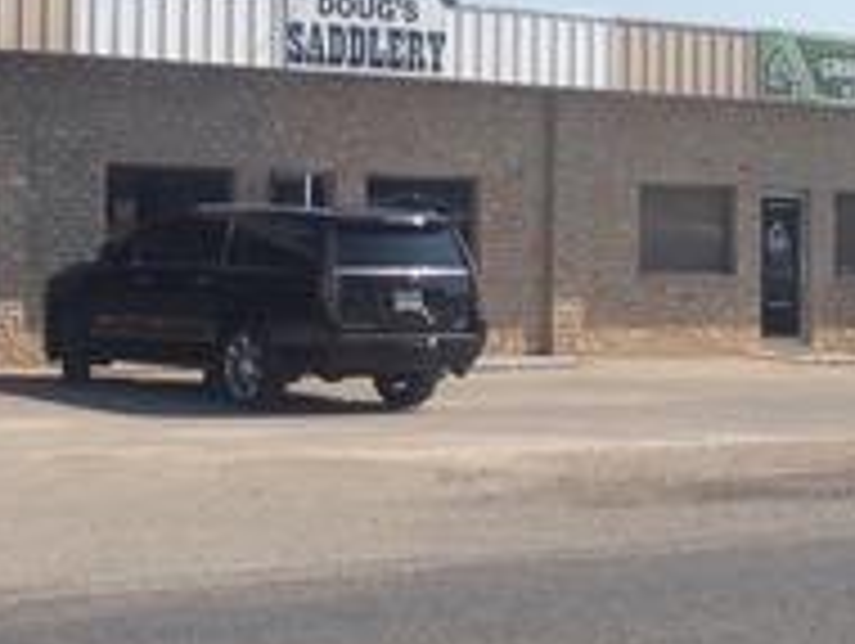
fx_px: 2745
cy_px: 86
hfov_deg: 17.6
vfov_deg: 13.3
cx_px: 234
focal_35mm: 111
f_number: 2.4
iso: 50
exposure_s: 1/2358
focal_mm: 4.12
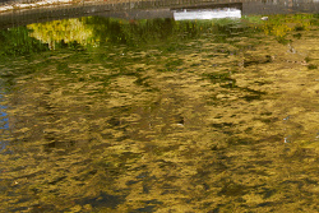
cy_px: -72
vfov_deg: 15.4
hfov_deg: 20.0
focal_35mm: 84
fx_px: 745
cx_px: 510
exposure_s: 1/250
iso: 100
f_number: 8
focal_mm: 21
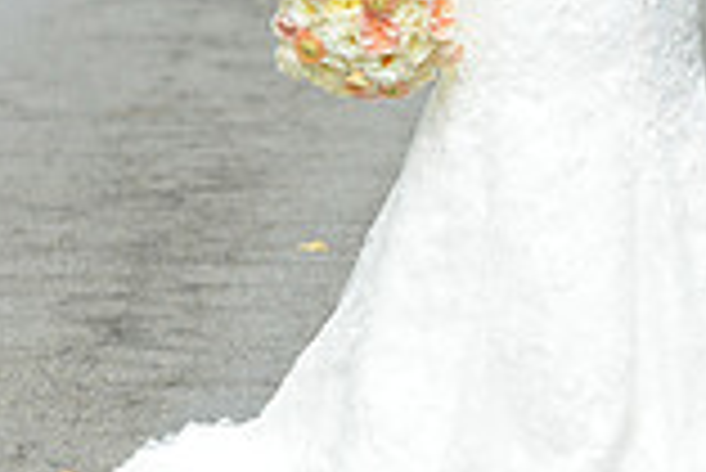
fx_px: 7969
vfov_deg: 3.4
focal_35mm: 406
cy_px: -272
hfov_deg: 5.1
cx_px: 742
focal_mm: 110
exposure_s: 1/250
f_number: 4.5
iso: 500
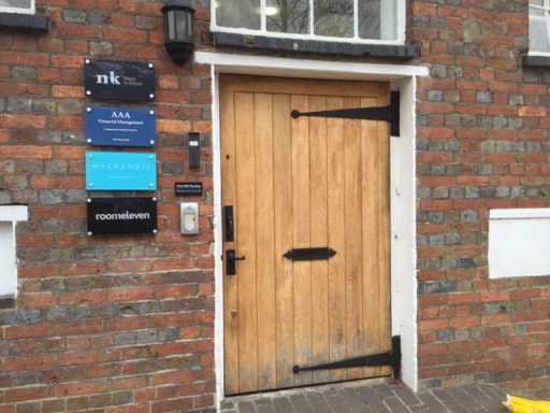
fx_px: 461
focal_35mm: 29
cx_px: 275
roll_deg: +1.3
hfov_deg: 61.7
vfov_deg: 48.2
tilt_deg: -2.0
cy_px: 206
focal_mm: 4.15
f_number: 2.2
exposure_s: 1/359
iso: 32
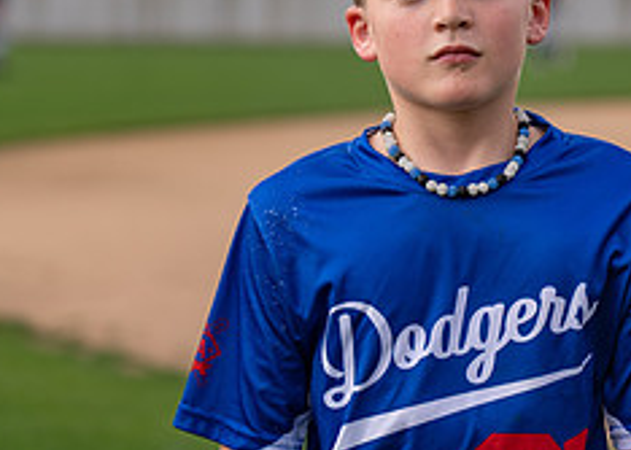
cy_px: 272
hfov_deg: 10.0
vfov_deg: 7.2
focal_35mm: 201
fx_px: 3601
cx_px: 397
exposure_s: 1/1250
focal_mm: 76
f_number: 2.8
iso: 100
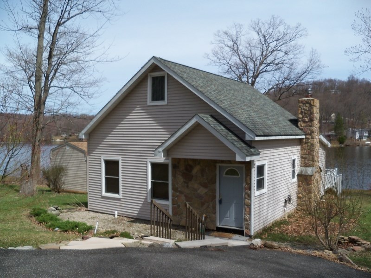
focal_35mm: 35
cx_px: 186
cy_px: 139
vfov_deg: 40.7
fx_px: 375
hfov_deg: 52.6
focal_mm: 6.2
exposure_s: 1/1600
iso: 100
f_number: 3.5
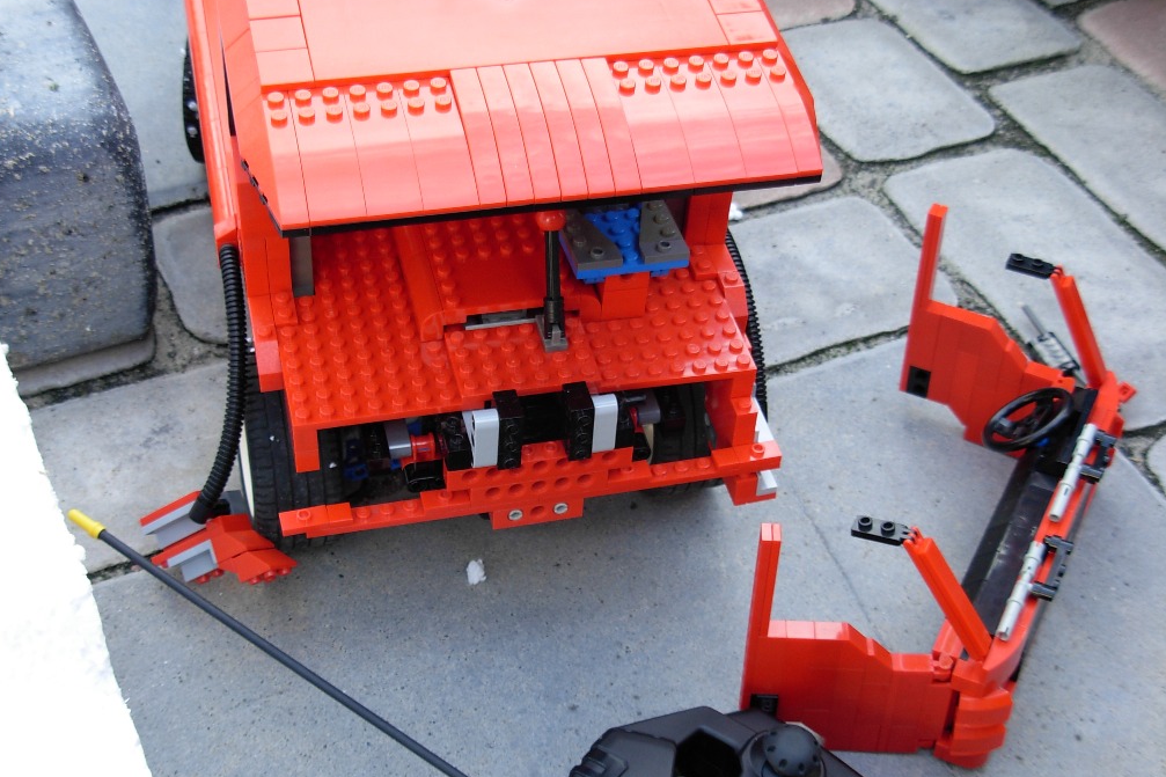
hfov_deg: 36.3
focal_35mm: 55
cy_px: 390
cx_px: 574
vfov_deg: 24.6
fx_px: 1781
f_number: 3.2
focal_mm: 8.5
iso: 79
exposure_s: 1/121
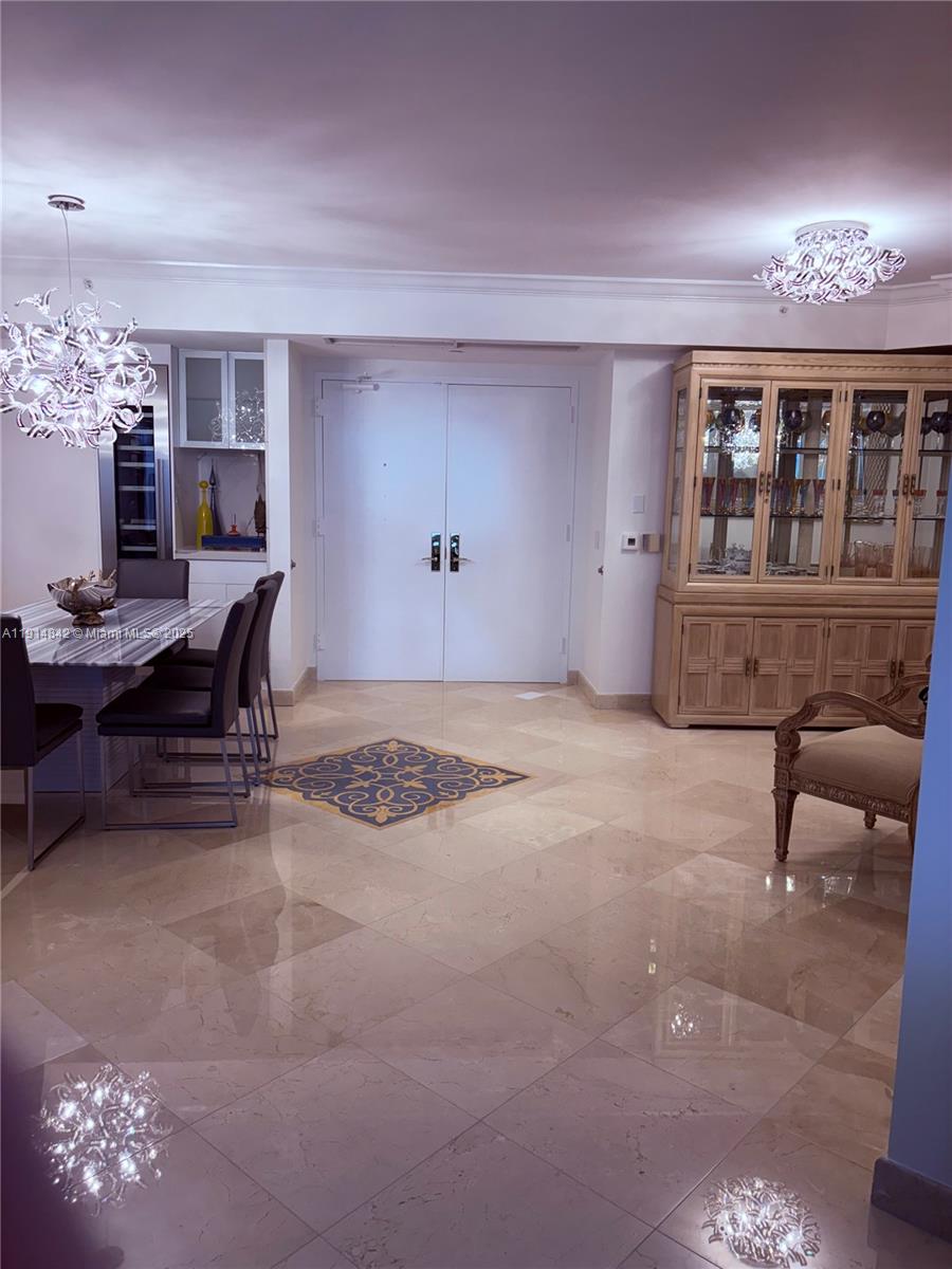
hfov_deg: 53.1
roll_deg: -1.2
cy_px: 634
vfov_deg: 67.3
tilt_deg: -7.2
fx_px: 953
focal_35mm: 26
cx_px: 476
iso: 80
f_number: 1.6
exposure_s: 1/120
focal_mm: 5.96
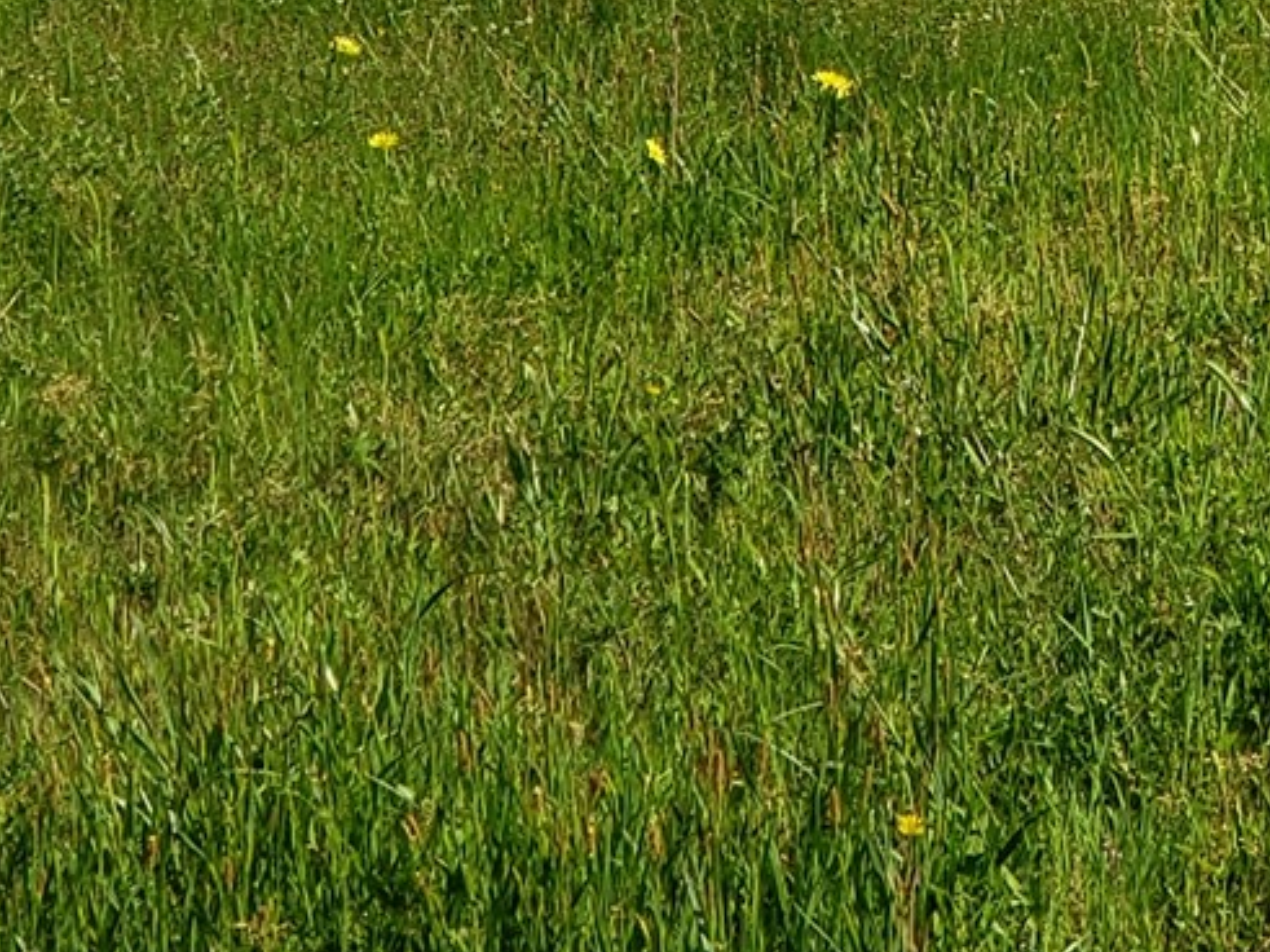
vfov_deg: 6.7
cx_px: 1914
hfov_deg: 8.9
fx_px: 7959
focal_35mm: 217
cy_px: -719
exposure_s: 1/771
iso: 32
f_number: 2.4
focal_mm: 6
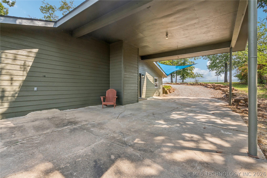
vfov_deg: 73.8
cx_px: 134
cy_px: 89
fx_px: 119
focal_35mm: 16
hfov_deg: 96.7
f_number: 11
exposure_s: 1/160
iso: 800
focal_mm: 16
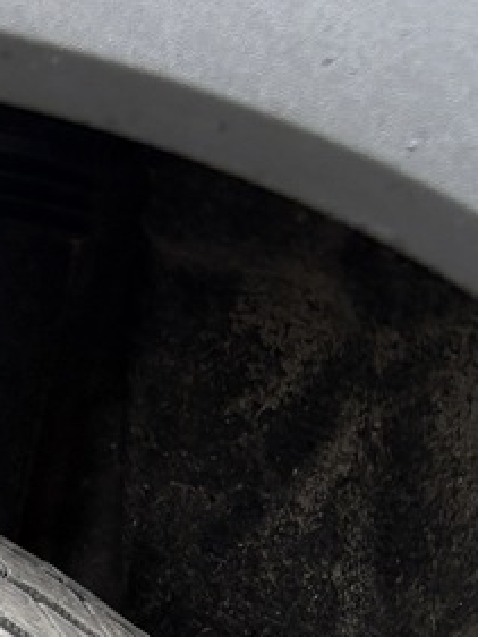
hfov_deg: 9.3
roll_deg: -10.1
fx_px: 2723
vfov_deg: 11.1
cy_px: 1539
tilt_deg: -33.5
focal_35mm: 148
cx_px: -514
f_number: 1.6
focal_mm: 5.96
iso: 50
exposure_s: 1/444
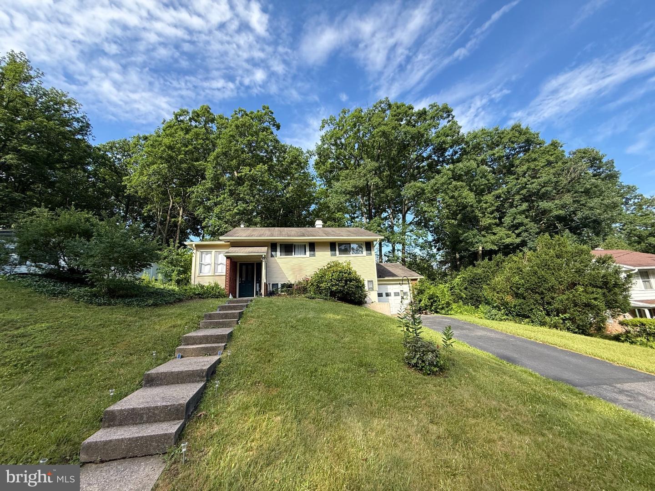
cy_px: 246
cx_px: 328
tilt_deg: +13.1
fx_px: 265
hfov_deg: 102.1
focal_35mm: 14
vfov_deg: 85.7
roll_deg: +2.6
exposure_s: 1/672
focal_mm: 2.22
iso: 64
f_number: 2.2
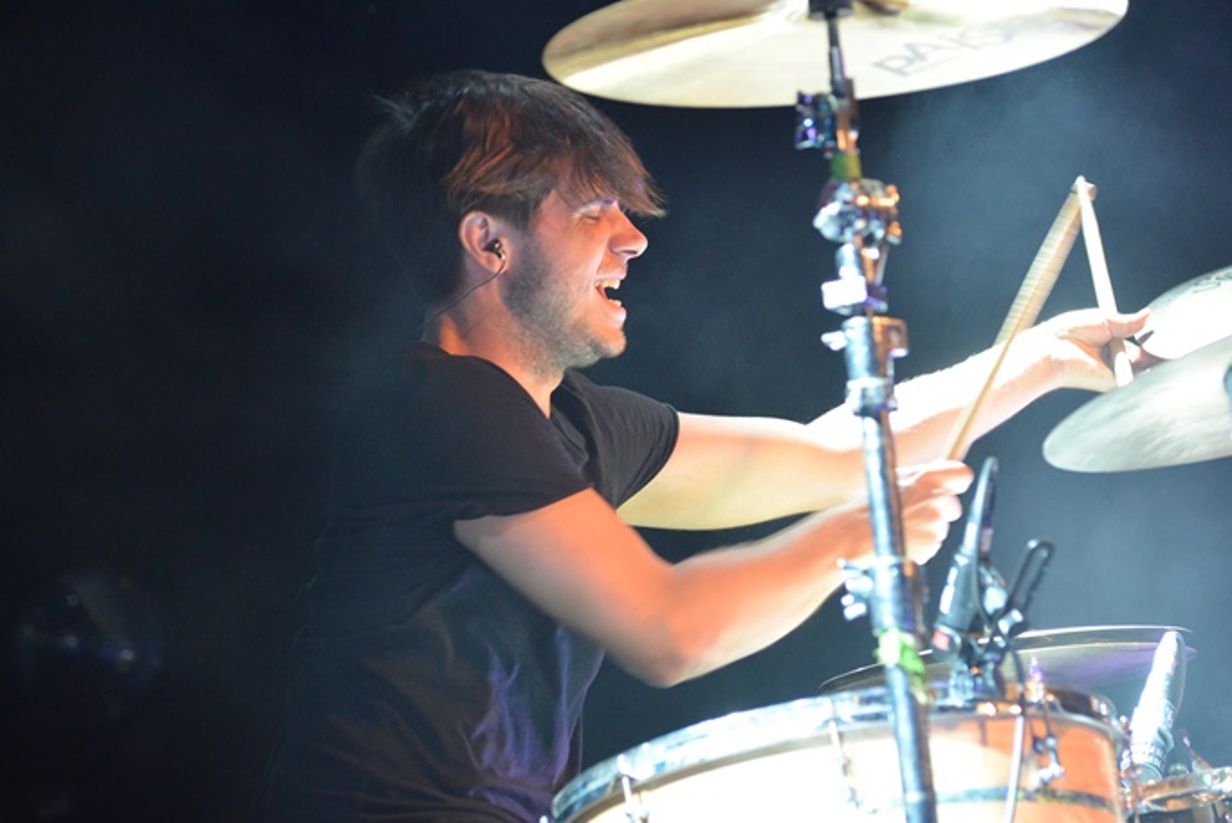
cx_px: 667
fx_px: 7669
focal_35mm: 224
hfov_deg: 9.2
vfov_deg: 6.1
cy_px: 385
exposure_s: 1/320
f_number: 5
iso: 4000
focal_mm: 170
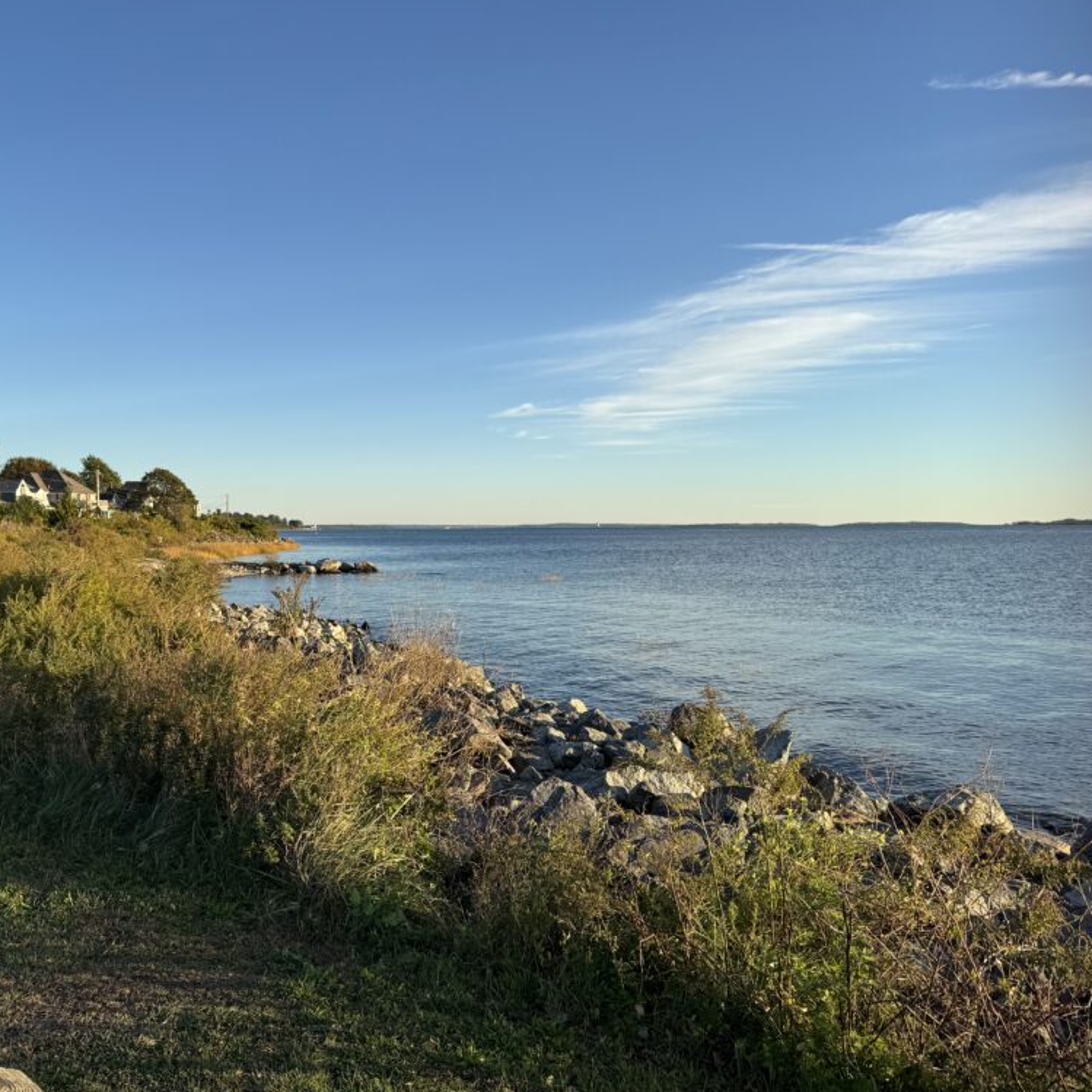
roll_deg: +0.4
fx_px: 1035
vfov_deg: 55.6
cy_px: 544
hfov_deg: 54.8
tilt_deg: -1.2
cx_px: 391
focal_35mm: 29
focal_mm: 6.76
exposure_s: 1/2710
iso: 80
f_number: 1.78
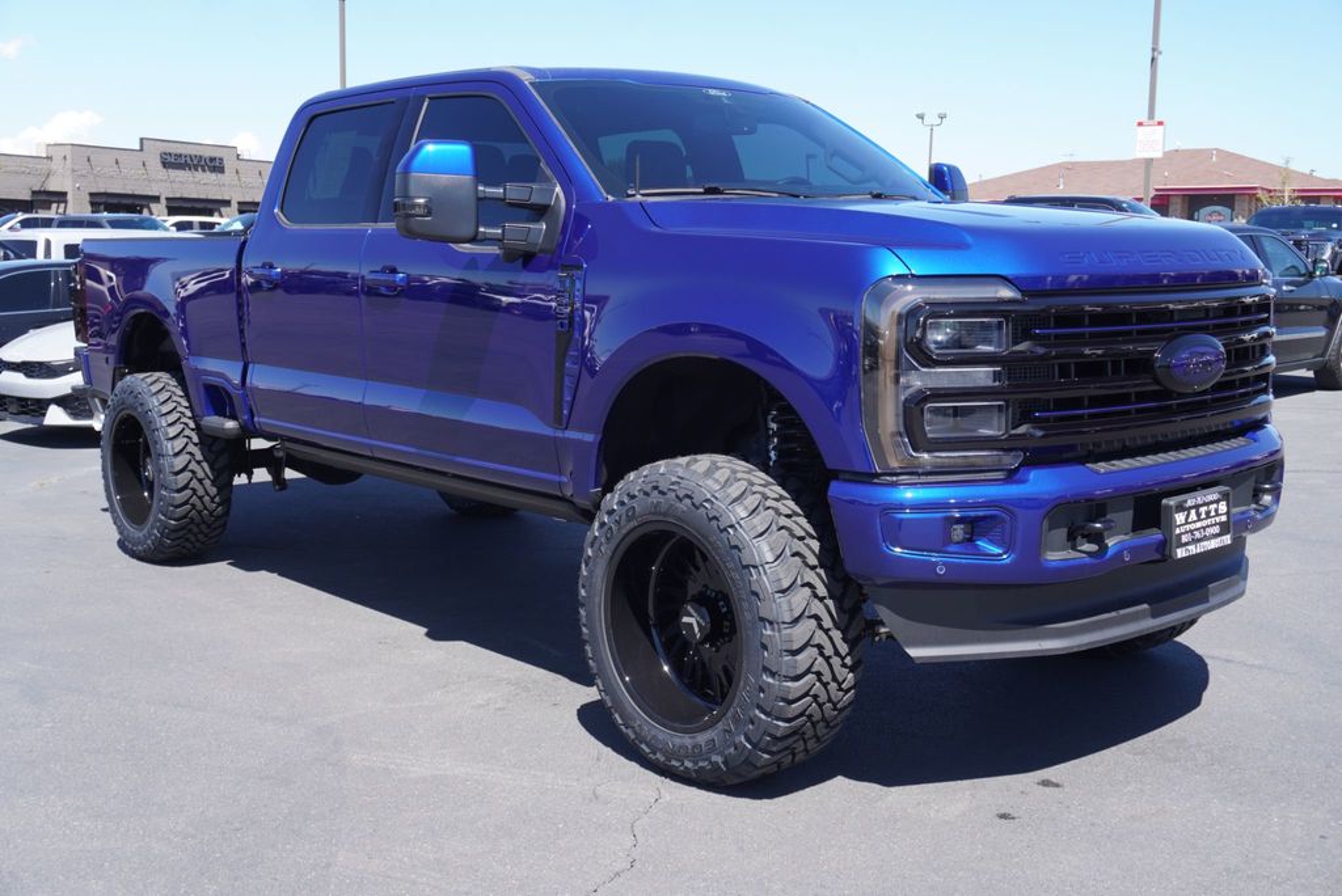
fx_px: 1455
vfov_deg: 34.3
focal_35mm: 39
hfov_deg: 49.5
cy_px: 448
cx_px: 671
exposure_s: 1/160
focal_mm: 26
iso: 100
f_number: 6.3
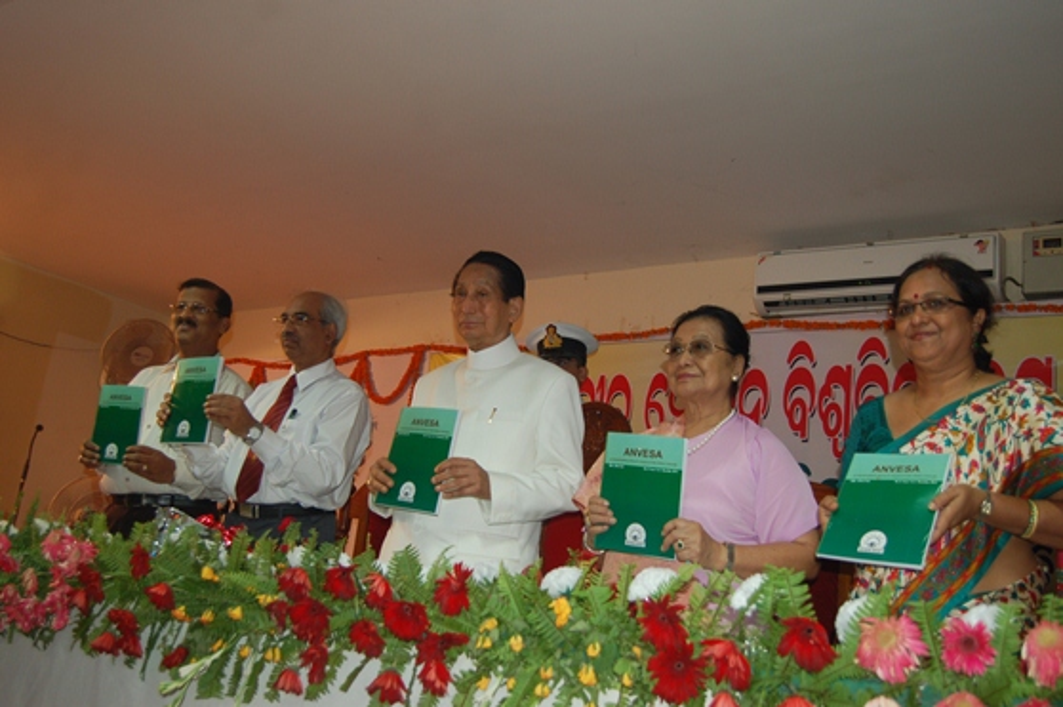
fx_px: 974
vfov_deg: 39.9
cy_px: 354
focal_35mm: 33
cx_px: 532
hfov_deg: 57.3
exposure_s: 1/60
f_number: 3.8
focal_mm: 22
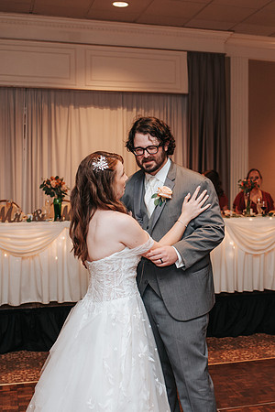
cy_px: 206
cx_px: 198
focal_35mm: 52
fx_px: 601
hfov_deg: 25.5
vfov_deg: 37.9
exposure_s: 1/160
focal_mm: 35
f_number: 2.8
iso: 1000
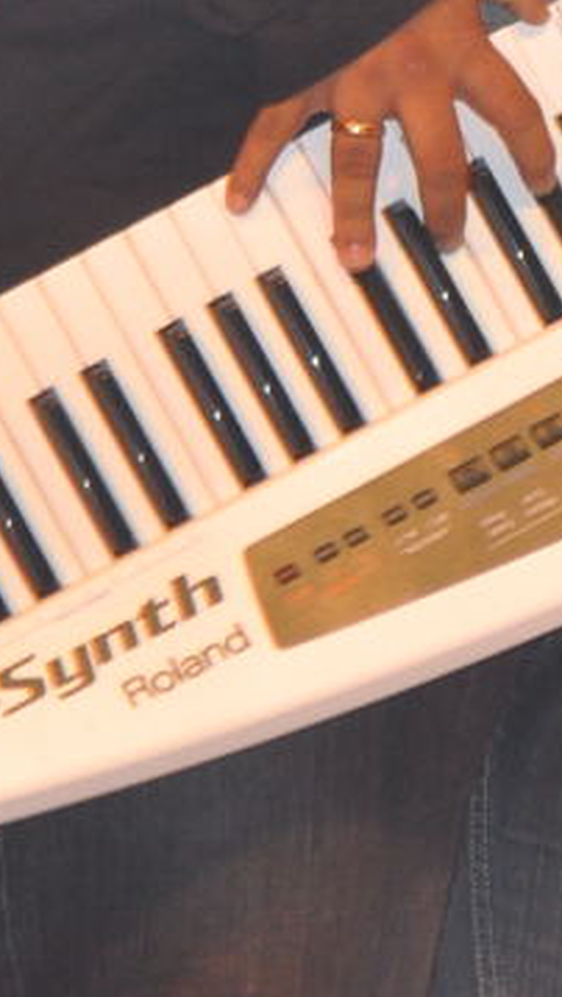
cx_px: 768
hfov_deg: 1.7
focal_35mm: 735
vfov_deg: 2.9
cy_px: 42
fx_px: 19435
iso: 640
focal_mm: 105
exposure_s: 1/100
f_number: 5.6
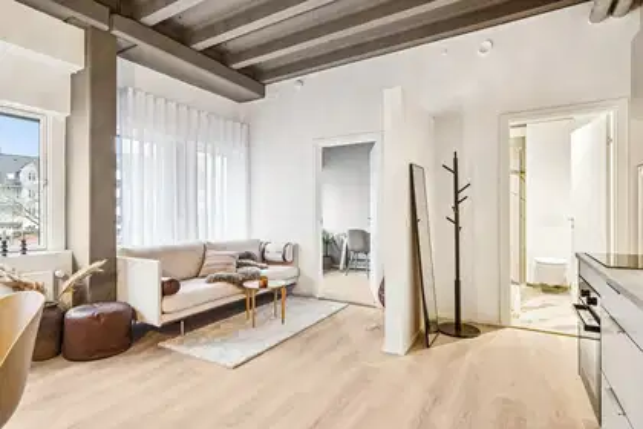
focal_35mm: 18
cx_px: 322
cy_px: 214
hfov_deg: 90.0
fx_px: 321
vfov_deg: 67.4
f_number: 8
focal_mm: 12
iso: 800
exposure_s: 1/1.25
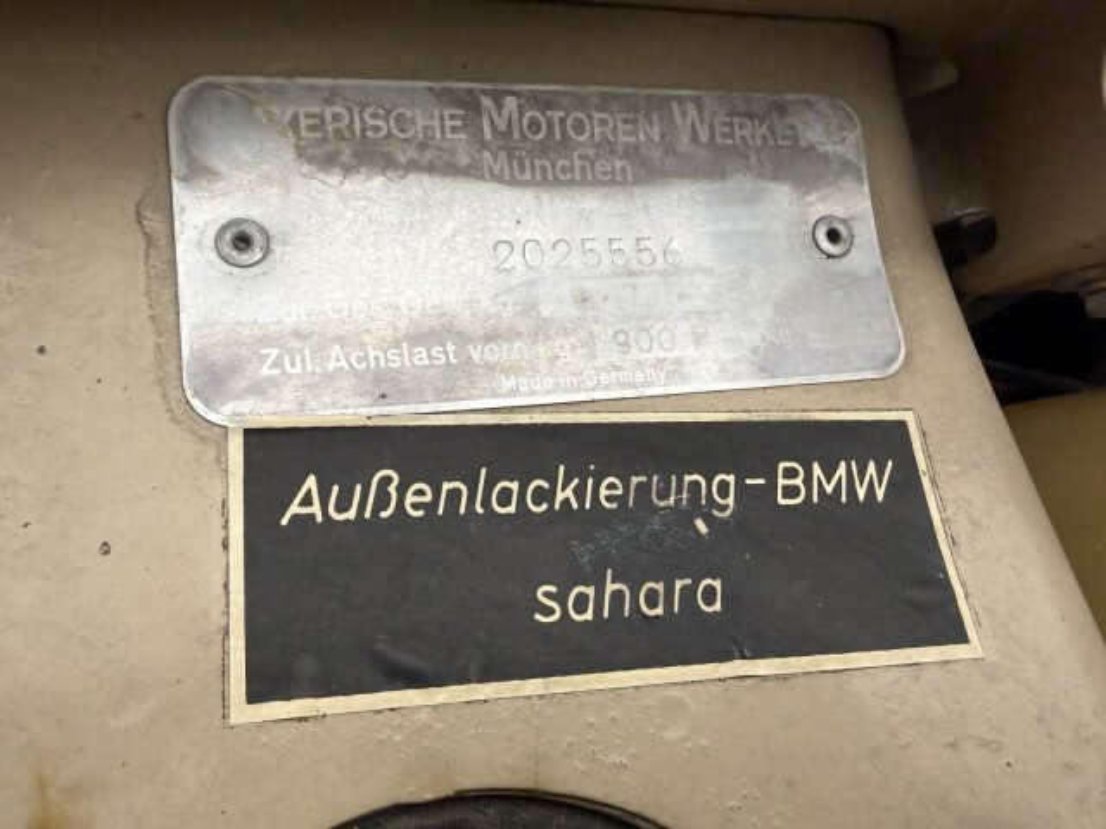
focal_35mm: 24
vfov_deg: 56.8
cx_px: 553
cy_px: 414
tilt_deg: -77.2
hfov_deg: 71.6
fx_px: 767
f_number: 2.2
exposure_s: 1/99
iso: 250
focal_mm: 2.22
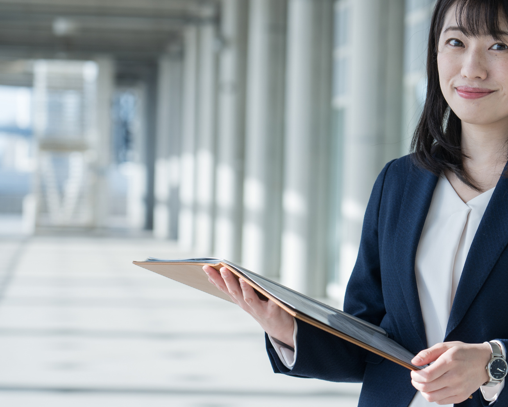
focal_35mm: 122
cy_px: 184
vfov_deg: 12.6
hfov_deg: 15.7
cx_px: 342
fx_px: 1834
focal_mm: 88
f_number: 4.5
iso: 125
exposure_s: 1/500
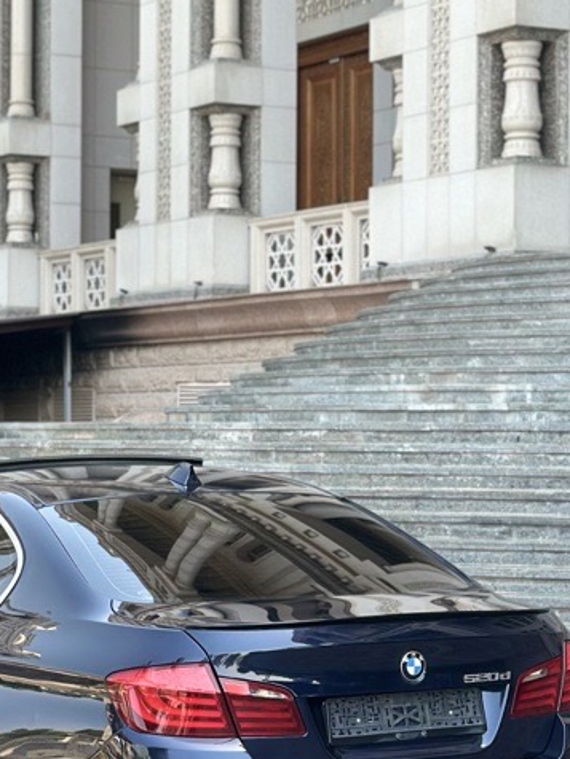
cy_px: 340
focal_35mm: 109
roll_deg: -1.2
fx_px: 2393
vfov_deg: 18.0
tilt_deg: +2.2
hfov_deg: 13.6
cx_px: 195
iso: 80
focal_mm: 6.86
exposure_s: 1/368
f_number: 1.78
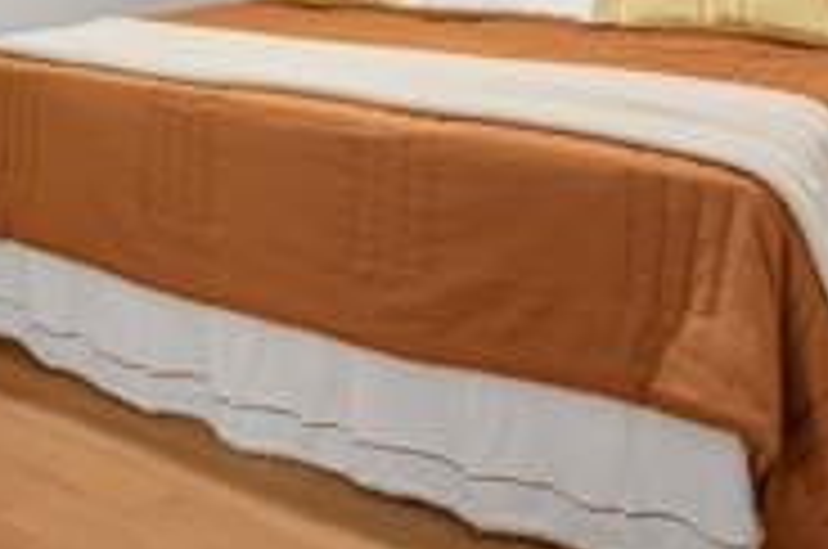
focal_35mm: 47
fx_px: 1079
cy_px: -160
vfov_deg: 24.9
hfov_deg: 39.6
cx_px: 122
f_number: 2
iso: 400
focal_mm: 12
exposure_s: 1/30
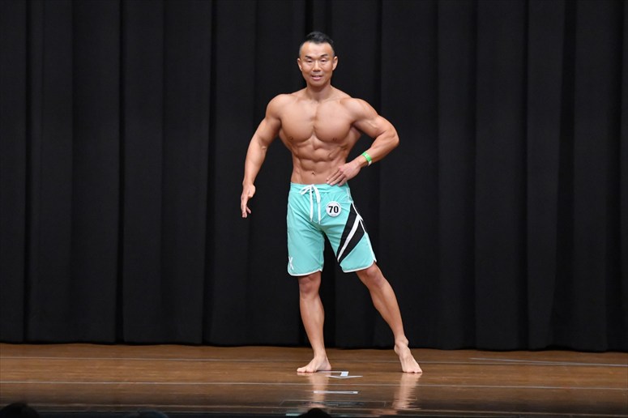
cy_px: 209
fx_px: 4185
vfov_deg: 5.7
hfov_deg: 8.6
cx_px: 314
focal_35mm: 240
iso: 8000
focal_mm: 160
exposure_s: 1/400
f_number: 5.6
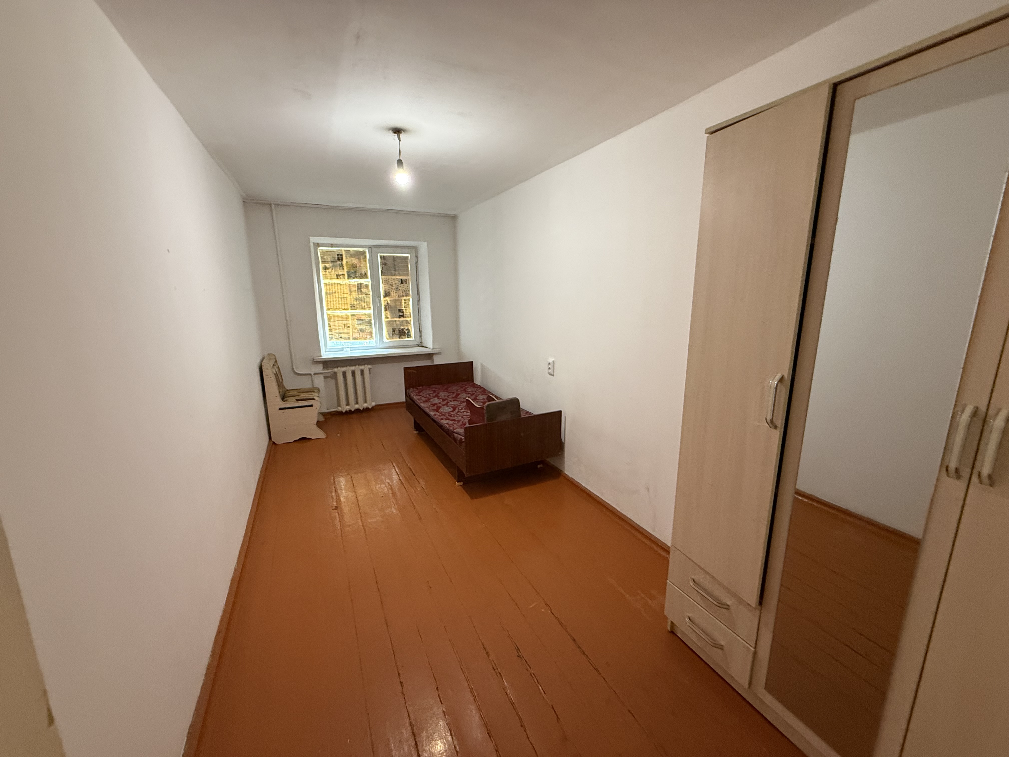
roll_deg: -0.1
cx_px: 504
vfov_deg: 85.7
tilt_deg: -11.2
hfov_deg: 102.1
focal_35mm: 14
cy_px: 378
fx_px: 408
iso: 500
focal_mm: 2.22
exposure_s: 1/50
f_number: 2.2
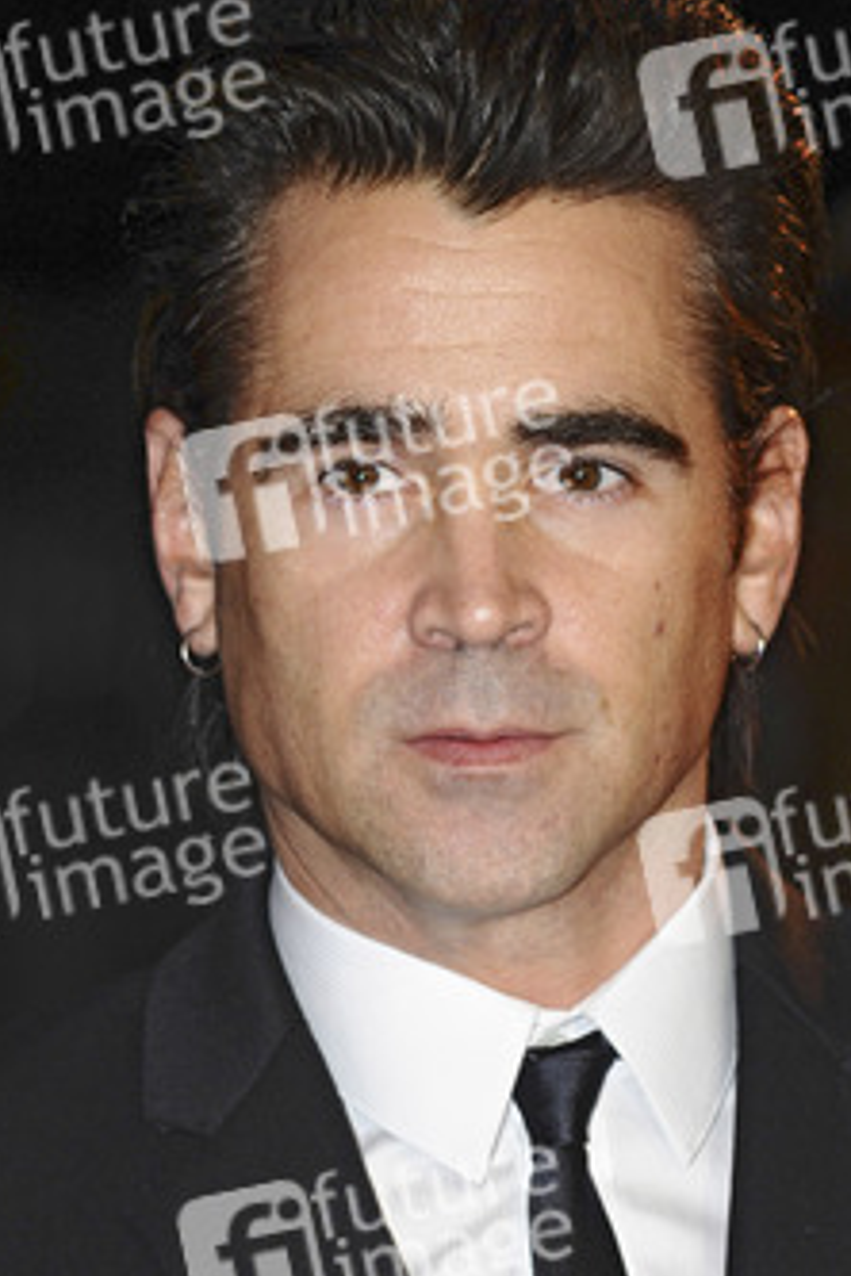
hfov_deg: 4.4
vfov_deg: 6.5
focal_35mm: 316
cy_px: 663
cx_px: 489
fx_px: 11190
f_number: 4.5
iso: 320
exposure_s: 1/250
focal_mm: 175
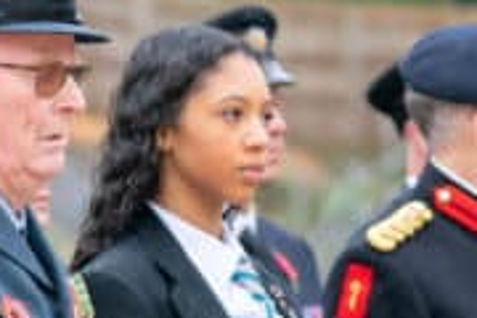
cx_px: -286
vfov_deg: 3.2
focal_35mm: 423
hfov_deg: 4.8
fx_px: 5604
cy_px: 421
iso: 800
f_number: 3.5
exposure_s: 1/320
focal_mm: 99
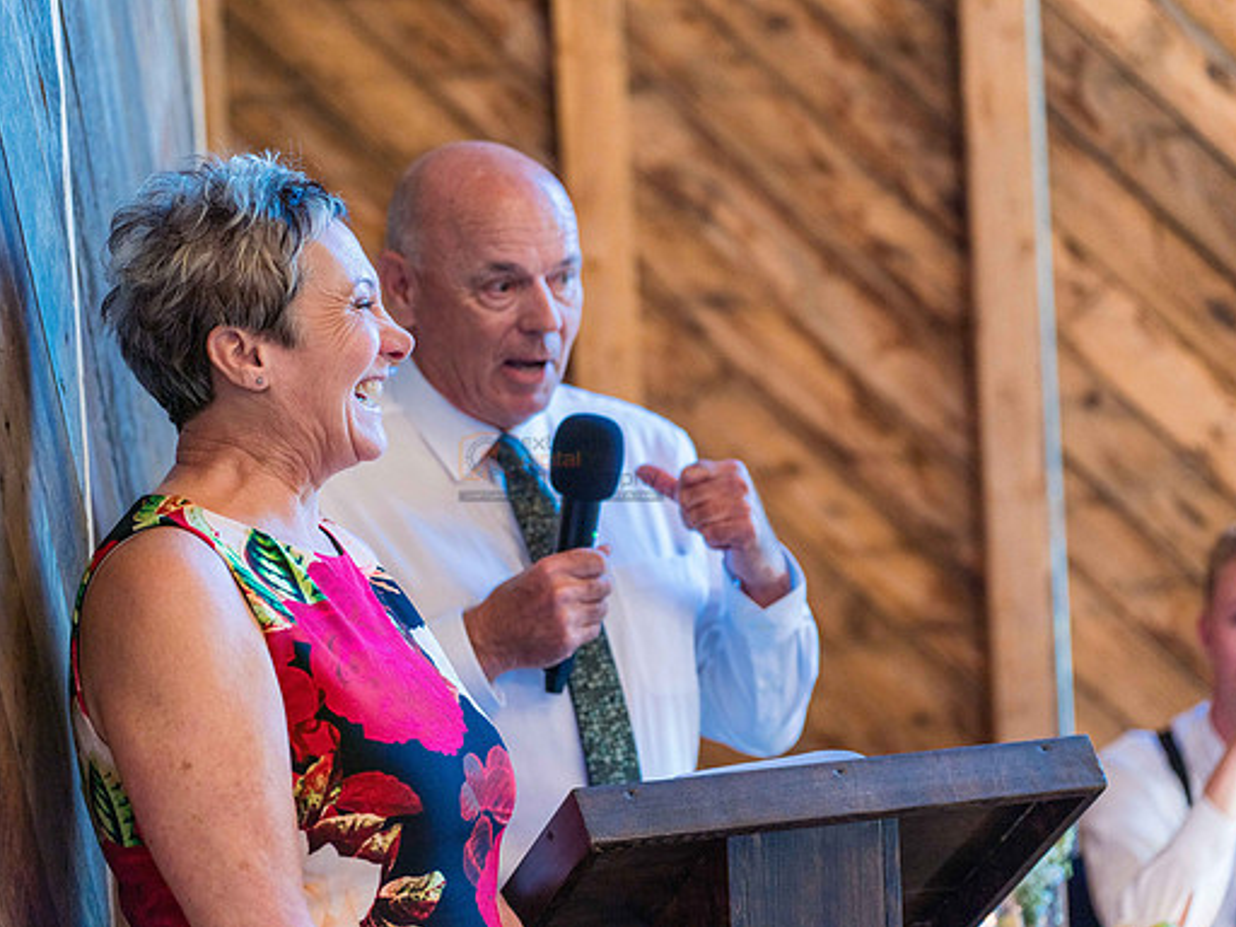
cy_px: 465
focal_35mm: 97
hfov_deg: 20.2
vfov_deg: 15.2
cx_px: 562
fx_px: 3463
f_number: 2.8
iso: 1000
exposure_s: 1/400
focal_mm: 89
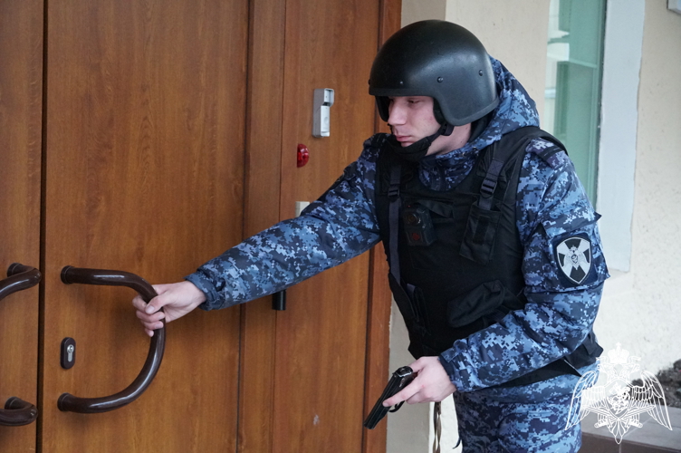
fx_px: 992
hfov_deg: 37.9
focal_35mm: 52
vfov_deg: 25.7
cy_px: 226
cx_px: 340
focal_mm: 35
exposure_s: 1/100
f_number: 4.5
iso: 6400
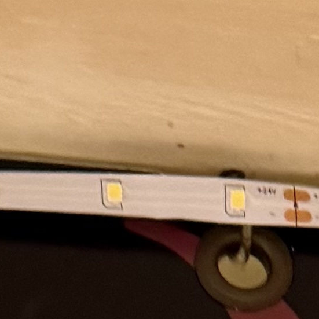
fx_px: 2294
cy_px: 1493
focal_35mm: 220
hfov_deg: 8.0
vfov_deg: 6.0
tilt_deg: +4.8
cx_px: 214
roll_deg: +4.3
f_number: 1.78
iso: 200
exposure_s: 1/60
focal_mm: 6.76
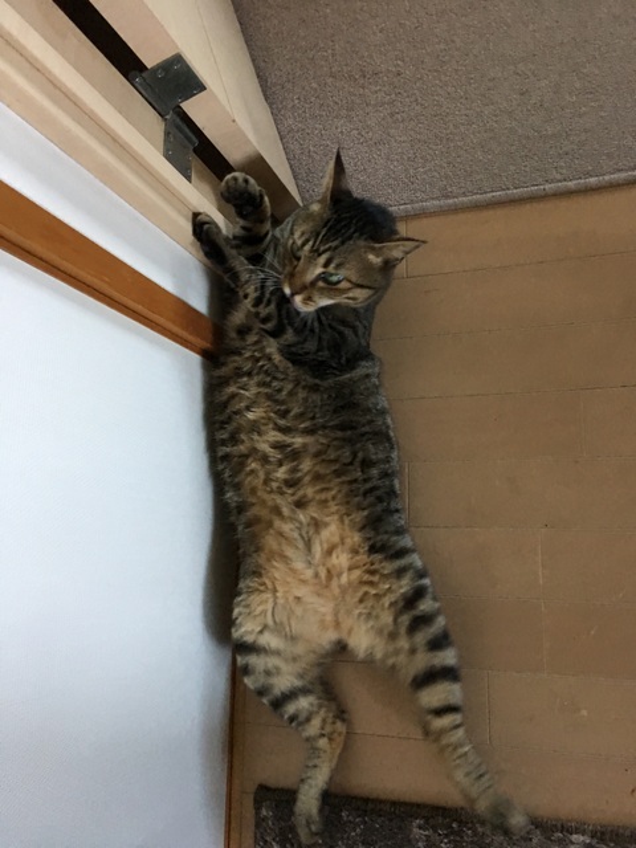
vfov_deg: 61.7
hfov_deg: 48.2
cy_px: 424
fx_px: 710
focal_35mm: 29
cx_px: 318
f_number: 2.2
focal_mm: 4.15
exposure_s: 1/15
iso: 100
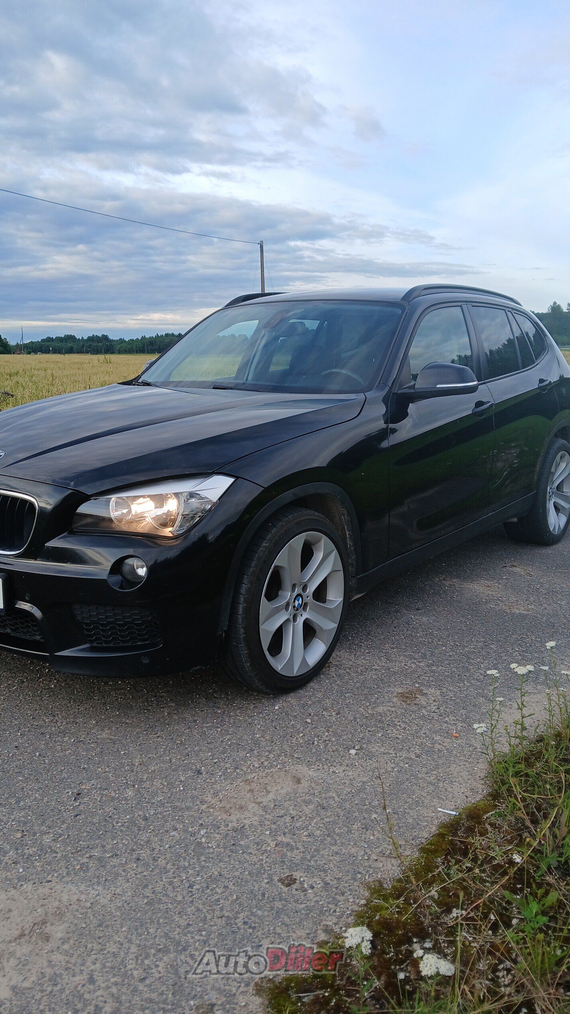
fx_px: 779
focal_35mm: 29
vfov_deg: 66.1
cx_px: 268
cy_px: 498
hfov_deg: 40.2
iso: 20
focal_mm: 3.98
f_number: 1.8
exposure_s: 1/160
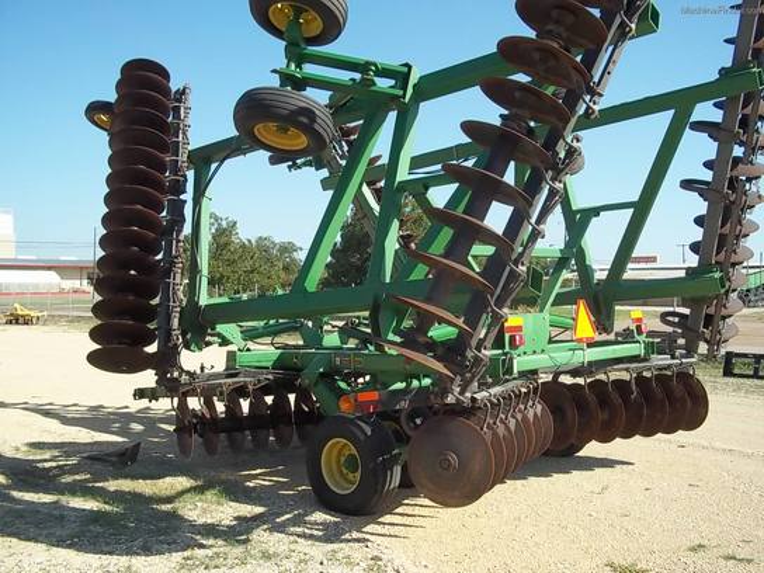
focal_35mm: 36
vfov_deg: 39.7
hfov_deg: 51.4
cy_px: 286
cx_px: 382
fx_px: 795
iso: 80
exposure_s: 1/125
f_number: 8
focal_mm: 6.5
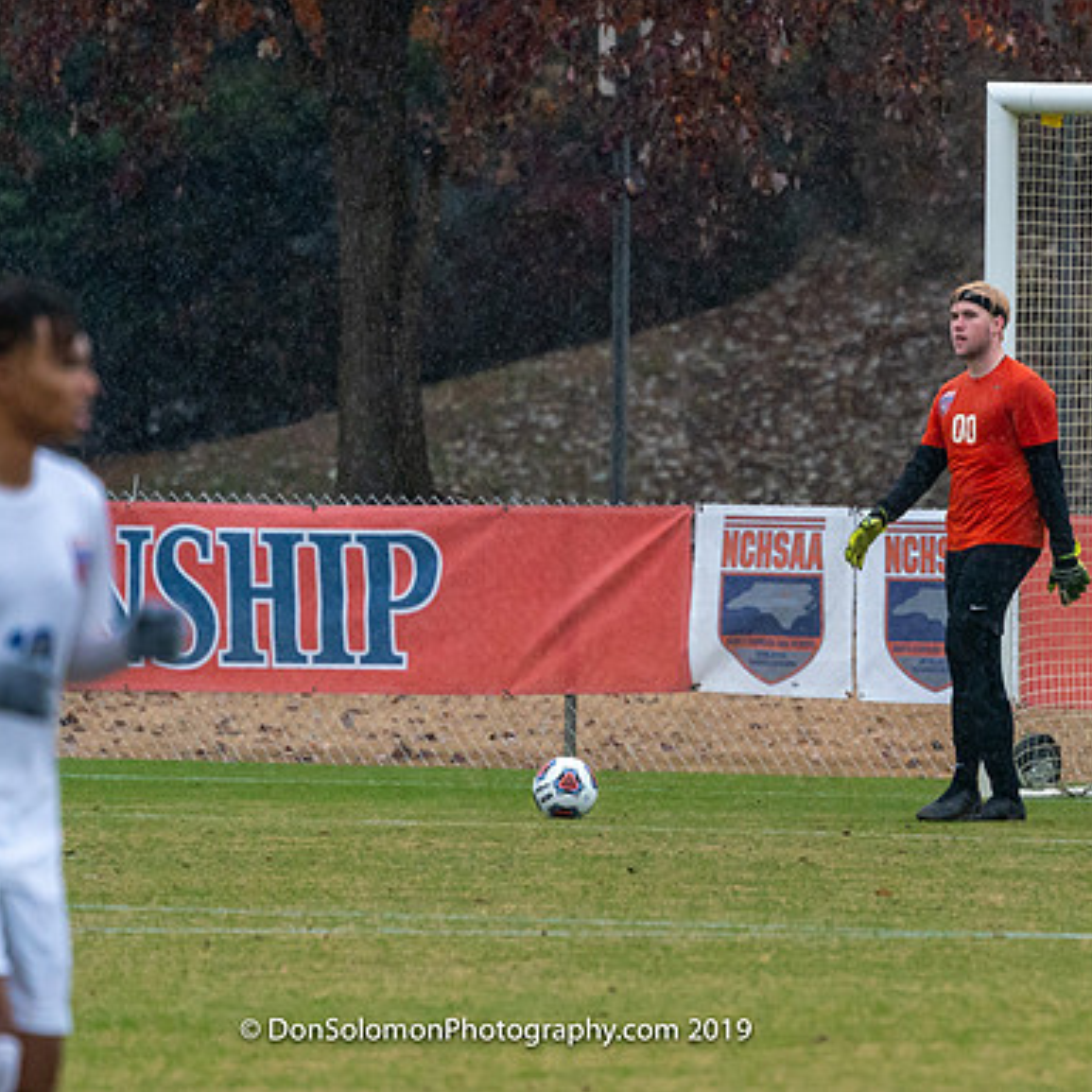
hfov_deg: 2.7
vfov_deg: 2.7
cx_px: 910
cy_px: 477
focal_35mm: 658
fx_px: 23484
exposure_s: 1/1000
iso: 3200
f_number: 5.6
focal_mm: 315
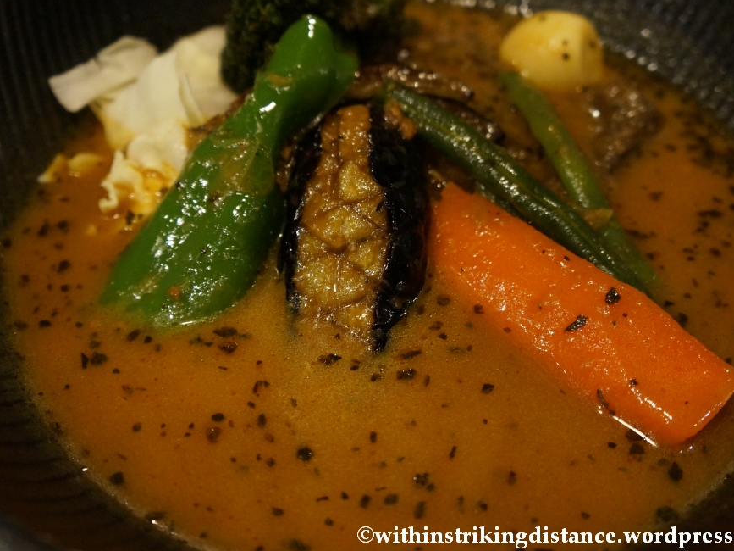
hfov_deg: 45.2
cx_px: 382
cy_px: 277
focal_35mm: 42
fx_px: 881
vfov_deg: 34.7
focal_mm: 25
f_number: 4
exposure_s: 1/125
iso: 3200
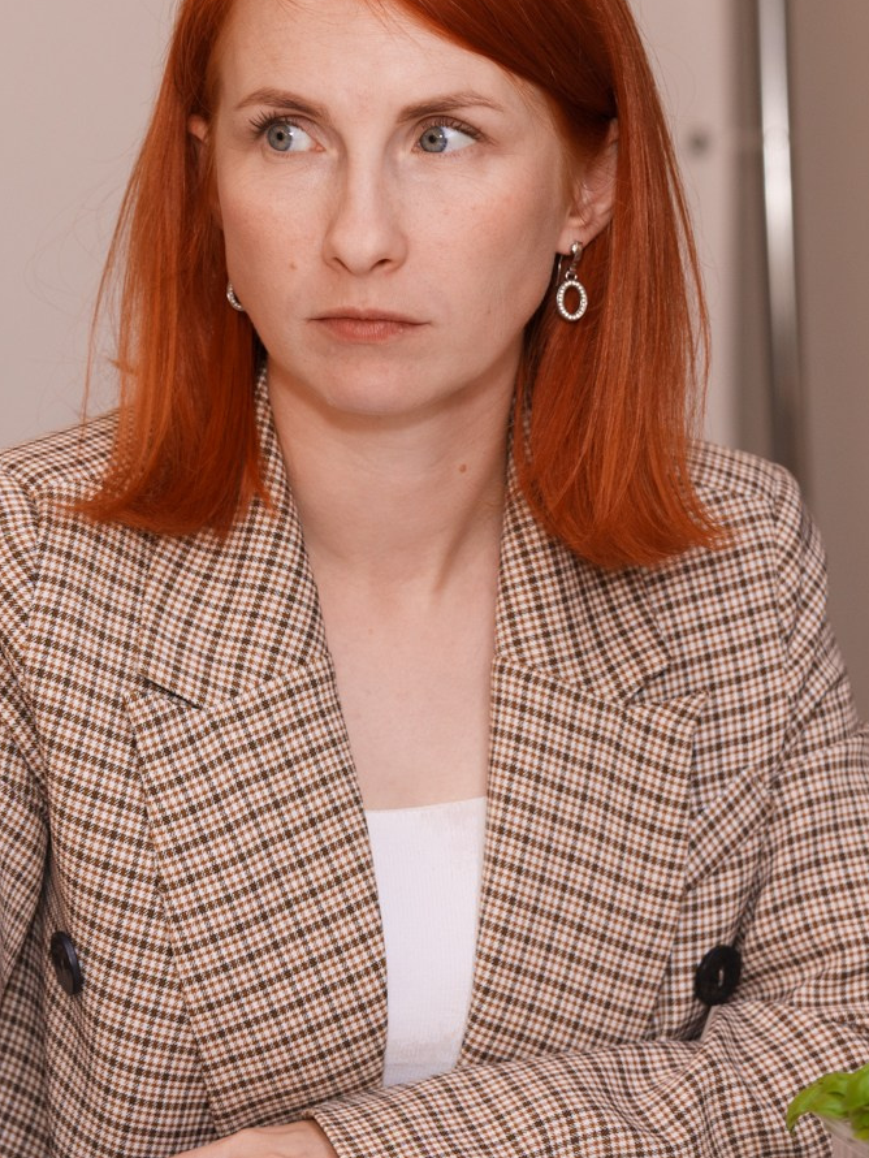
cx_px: 587
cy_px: 598
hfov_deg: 9.2
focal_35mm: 162
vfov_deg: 12.2
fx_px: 5420
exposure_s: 1/250
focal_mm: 75
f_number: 4
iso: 320
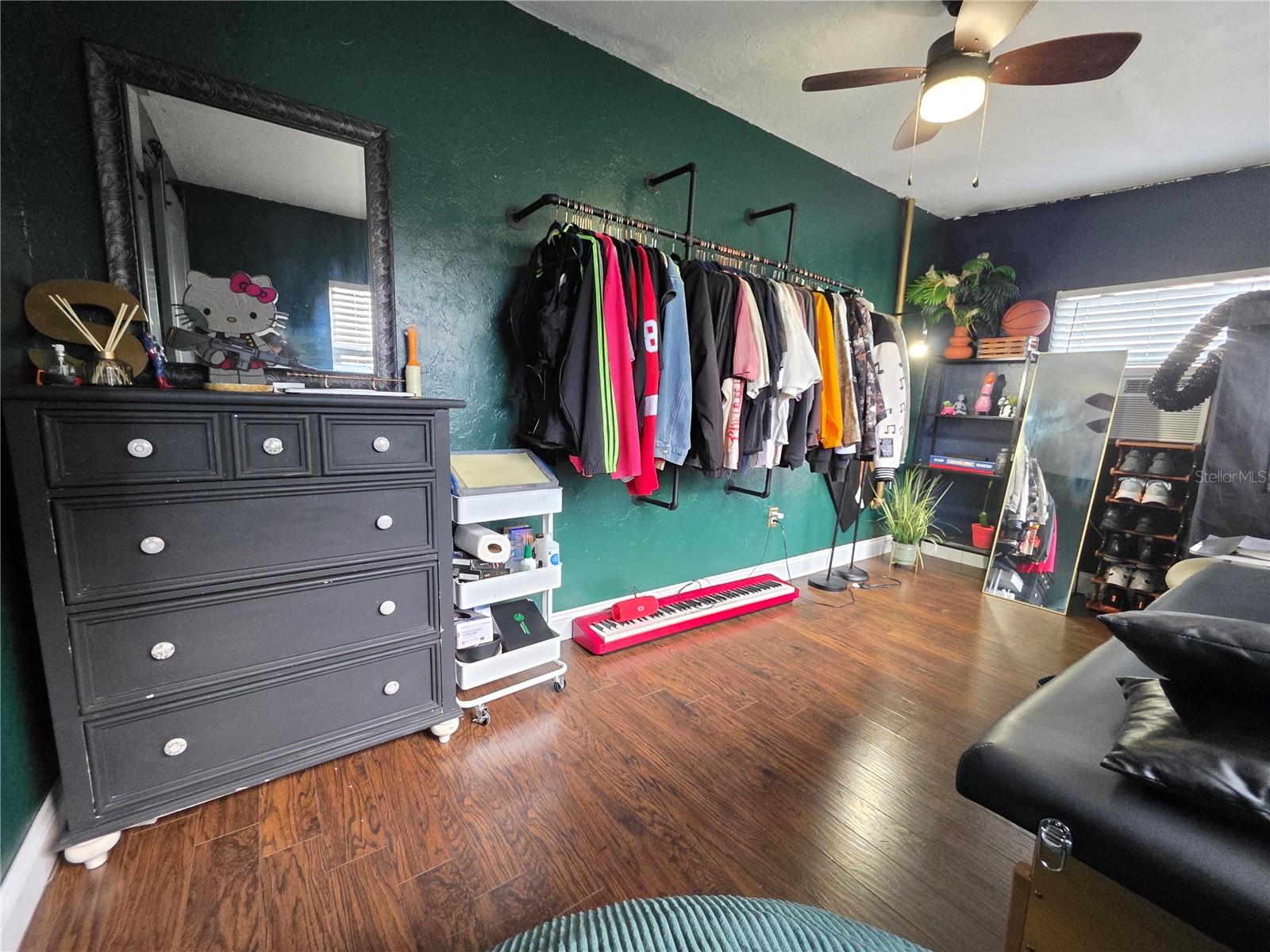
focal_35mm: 13
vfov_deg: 89.9
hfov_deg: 106.2
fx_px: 477
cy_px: 476
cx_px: 635
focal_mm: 2.2
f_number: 1.9
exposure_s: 1/60
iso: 1250
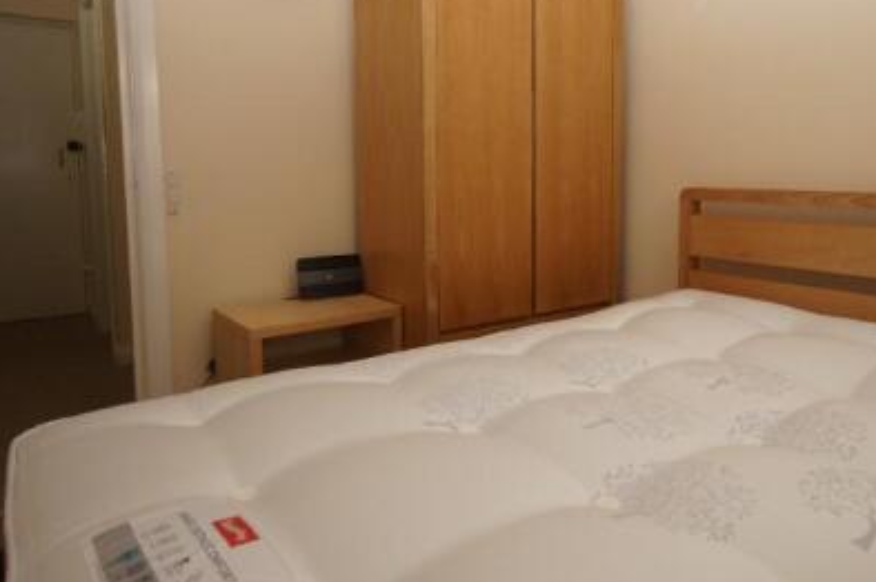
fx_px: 608
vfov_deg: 50.7
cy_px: 221
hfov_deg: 70.4
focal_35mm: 25
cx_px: 547
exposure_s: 1/60
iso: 250
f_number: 4
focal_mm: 10
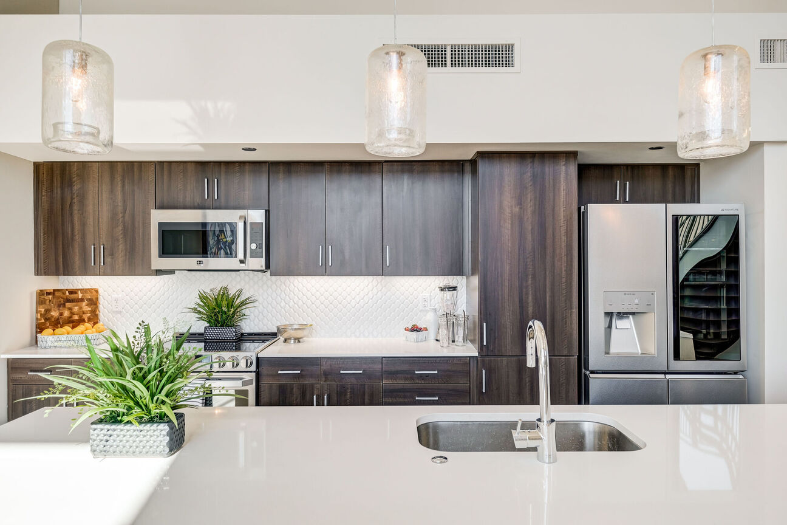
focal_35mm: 25
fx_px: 546
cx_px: 394
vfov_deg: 51.3
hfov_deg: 71.5
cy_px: 262
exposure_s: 1/50
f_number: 4
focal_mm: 16.6
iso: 160
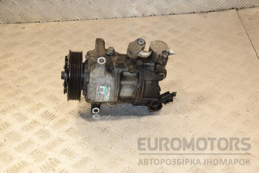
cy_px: 86
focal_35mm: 60
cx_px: 130
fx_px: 432
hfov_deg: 33.4
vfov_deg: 22.6
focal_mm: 40
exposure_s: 1/200
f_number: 6.3
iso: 800
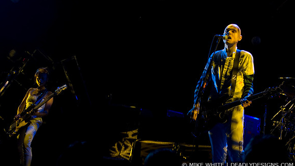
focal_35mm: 76
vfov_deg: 15.9
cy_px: 71
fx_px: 595
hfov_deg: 27.9
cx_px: 147
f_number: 3.2
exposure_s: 1/250
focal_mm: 48
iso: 800
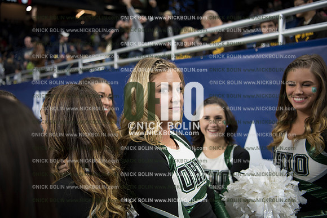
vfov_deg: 37.9
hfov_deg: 54.4
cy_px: 109
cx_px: 164
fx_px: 318
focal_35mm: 35
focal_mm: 35
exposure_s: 1/800
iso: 1250
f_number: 2.8
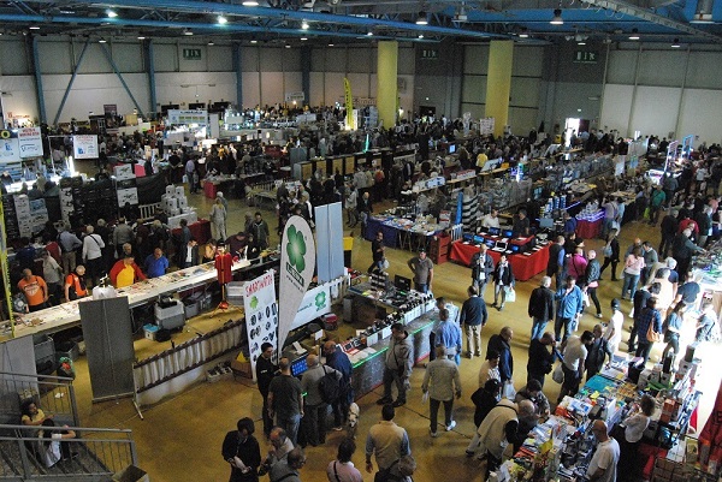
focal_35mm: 27
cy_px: 241
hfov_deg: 67.3
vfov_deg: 48.0
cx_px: 361
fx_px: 542
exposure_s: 1/160
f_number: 6.3
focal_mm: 18
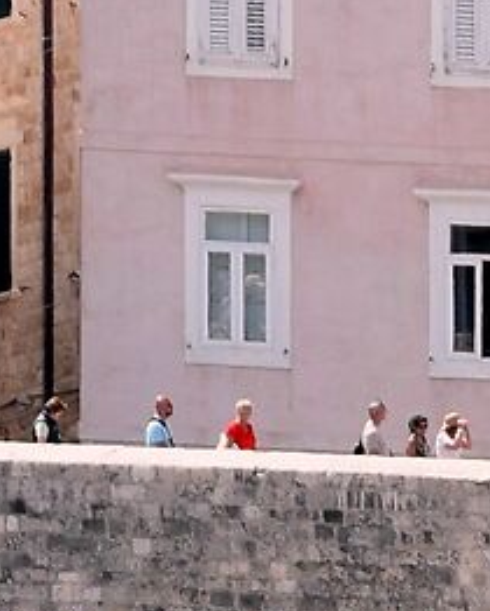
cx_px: 1442
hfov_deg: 1.2
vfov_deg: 1.5
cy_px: -28
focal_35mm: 1264
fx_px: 22887
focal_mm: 98
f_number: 9
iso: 200
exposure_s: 1/320
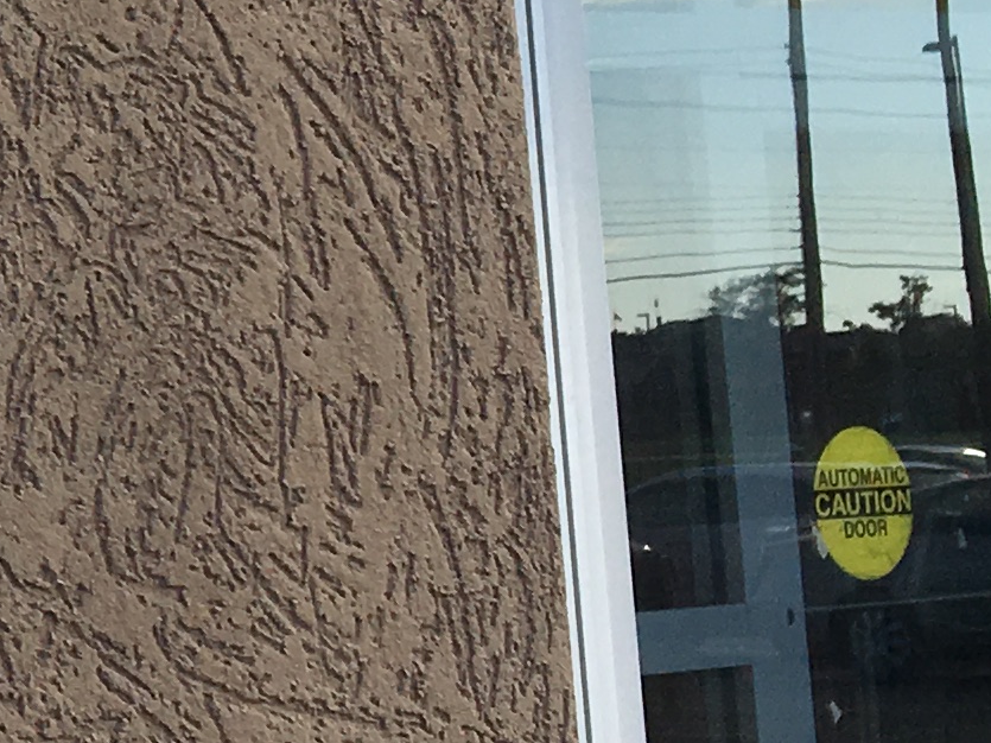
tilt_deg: +5.7
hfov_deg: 12.8
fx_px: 4007
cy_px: 50
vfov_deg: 10.5
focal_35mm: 140
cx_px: -817
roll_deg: +1.4
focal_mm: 4.15
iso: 25
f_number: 2.2
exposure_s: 1/1282
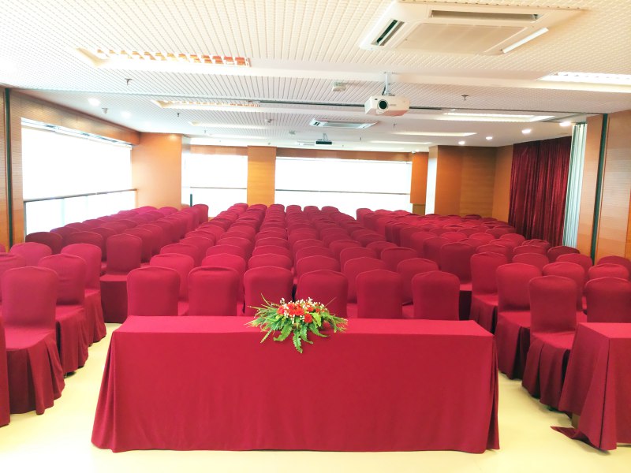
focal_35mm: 30
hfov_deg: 60.0
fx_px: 547
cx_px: 316
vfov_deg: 46.8
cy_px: 236
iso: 250
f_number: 2.2
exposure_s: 1/30
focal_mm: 4.12
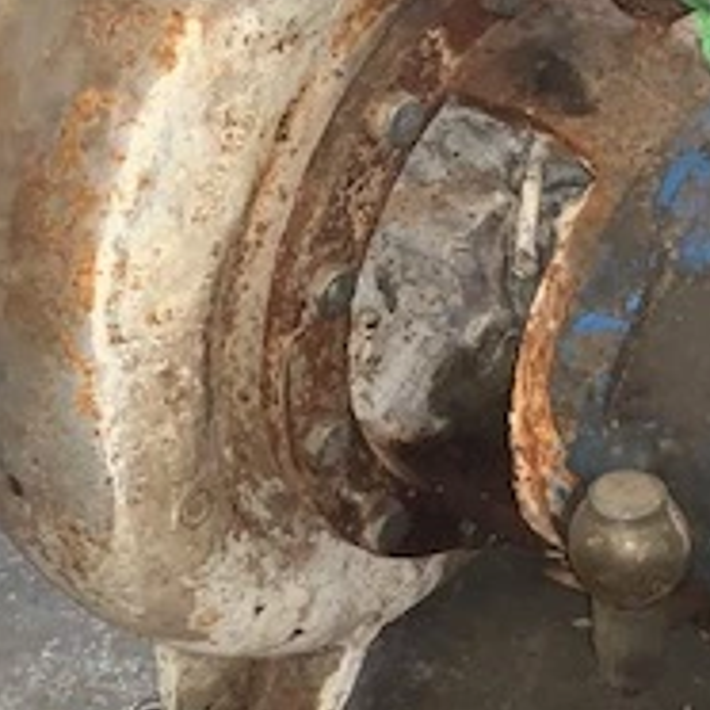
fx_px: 1833
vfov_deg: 21.8
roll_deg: -2.8
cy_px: 198
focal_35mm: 79
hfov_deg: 21.7
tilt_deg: -27.8
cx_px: 542
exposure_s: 1/17
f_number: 1.8
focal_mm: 4.25
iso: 125
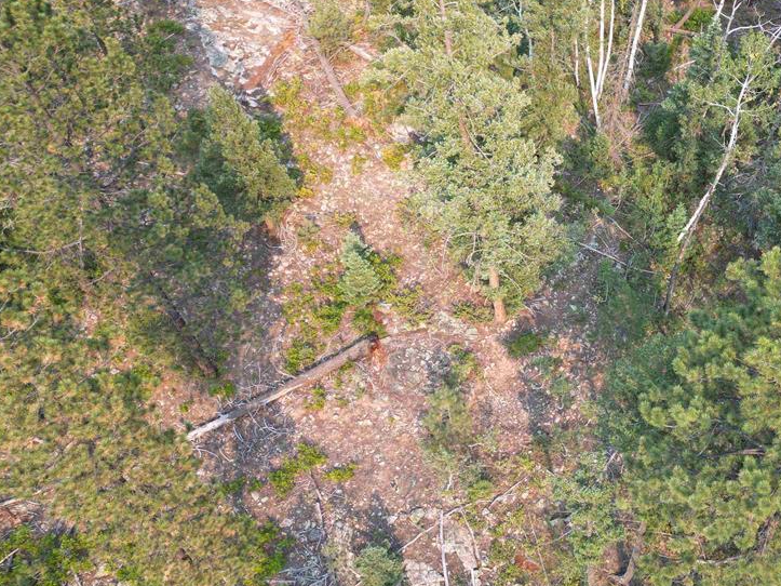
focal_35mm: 34
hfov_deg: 52.5
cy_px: 279
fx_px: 767
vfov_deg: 41.8
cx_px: 546
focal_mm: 6.72
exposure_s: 1/500
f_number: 1.7
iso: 100
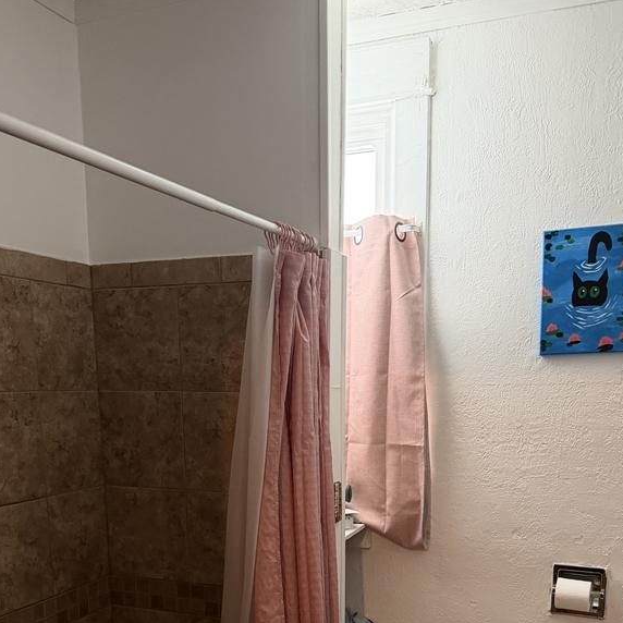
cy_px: 538
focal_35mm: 38
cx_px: 308
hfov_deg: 43.9
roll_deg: +0.7
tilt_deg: -11.9
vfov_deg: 41.1
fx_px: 774
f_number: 1.78
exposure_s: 1/40
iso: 640
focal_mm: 6.76
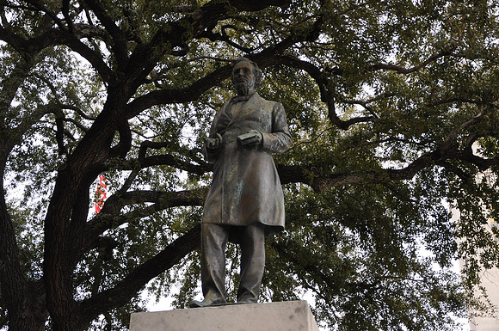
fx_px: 789
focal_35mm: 57
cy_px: 166
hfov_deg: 35.1
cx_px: 250
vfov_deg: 23.7
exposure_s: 1/80
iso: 400
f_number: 4.5
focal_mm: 38
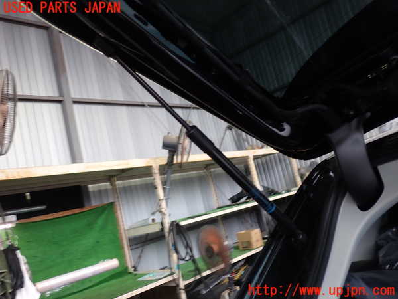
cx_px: 199
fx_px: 345
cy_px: 150
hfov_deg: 60.0
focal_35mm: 30
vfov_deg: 46.8
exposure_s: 1/40
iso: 200
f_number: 2.3
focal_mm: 5.4
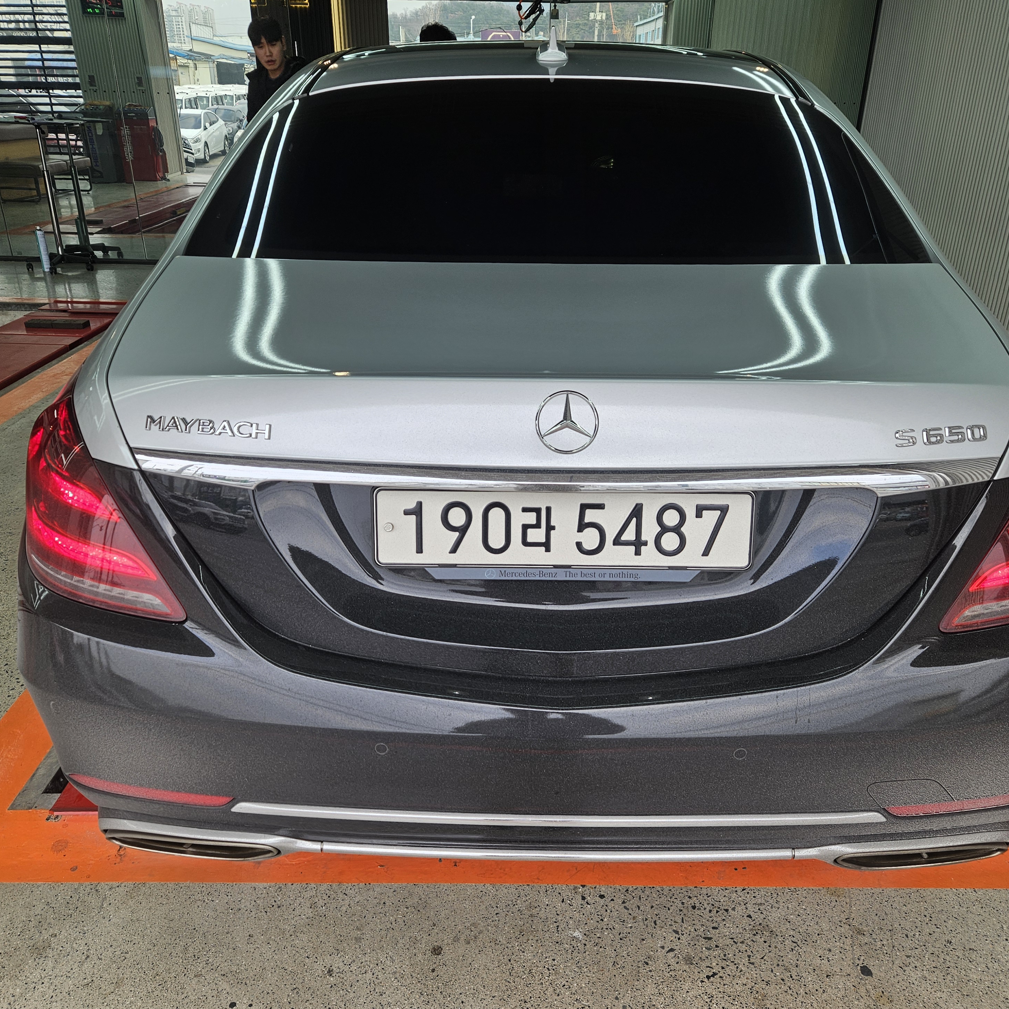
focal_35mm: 28
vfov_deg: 57.3
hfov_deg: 57.2
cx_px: 542
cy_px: 515
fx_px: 923
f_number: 1.8
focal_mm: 5.4
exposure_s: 1/180
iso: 25
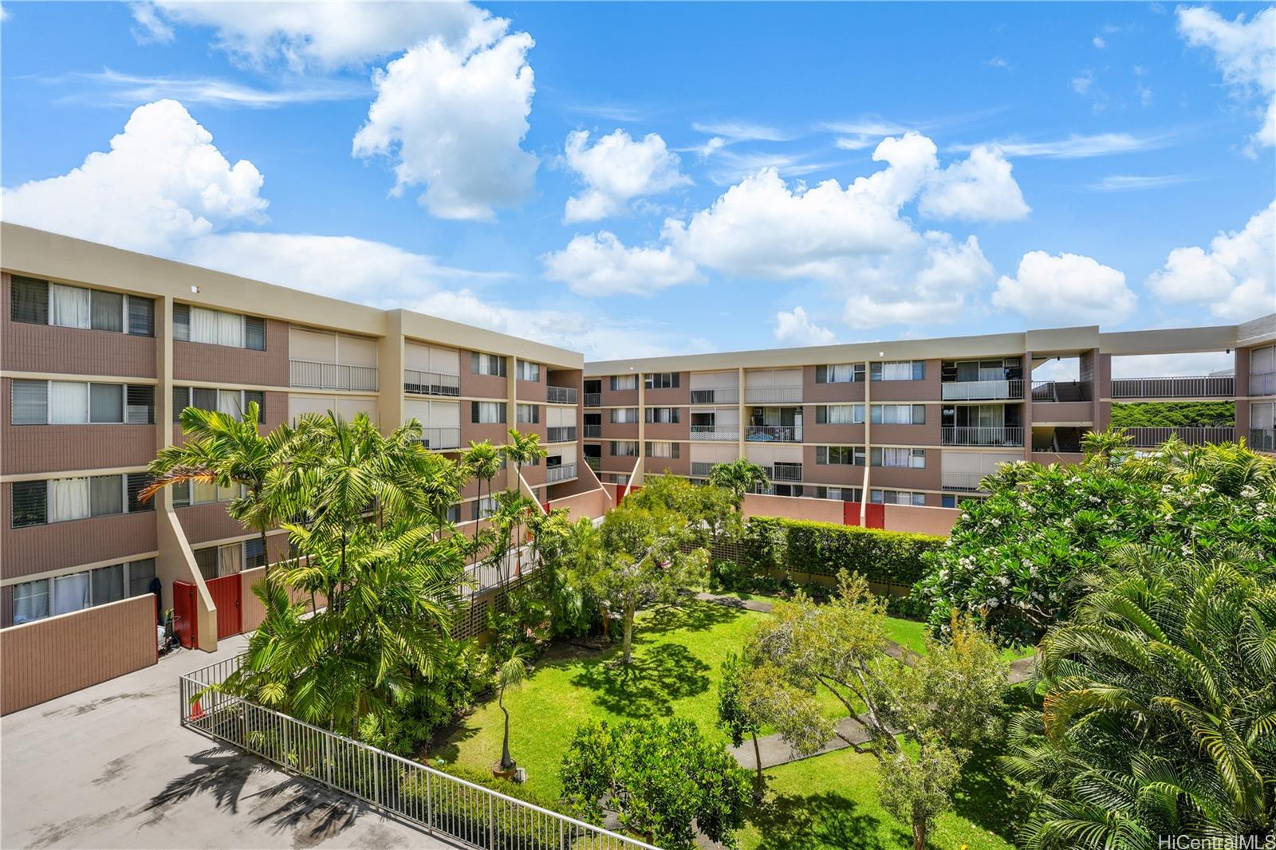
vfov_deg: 78.8
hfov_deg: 101.9
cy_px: 425
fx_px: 517
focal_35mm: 15
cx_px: 638
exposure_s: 1/320
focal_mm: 14.6
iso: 100
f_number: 8
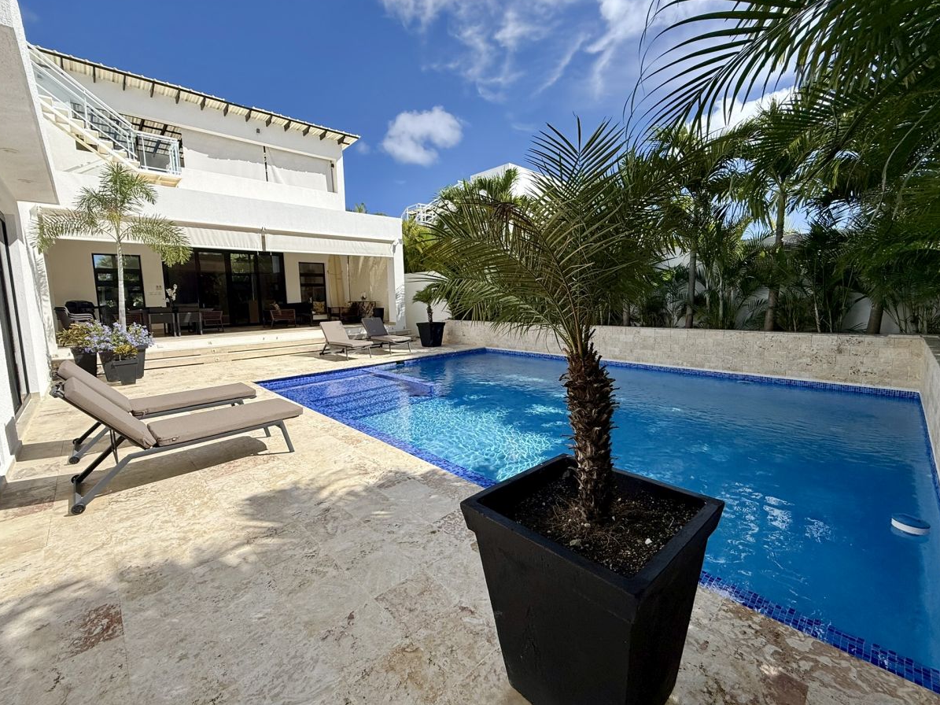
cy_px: 341
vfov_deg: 81.7
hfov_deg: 98.2
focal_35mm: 15
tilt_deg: -5.2
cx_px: 459
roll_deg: +1.5
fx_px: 407
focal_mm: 2.22
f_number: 2.2
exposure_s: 1/2410
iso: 50
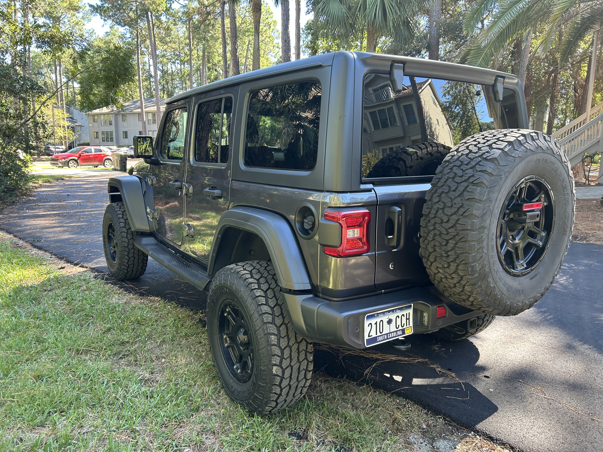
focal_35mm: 26
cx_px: 302
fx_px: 453
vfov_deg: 53.1
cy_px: 226
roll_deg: -2.7
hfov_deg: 67.3
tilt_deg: -10.4
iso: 64
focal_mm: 5.7
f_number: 1.5
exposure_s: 1/144
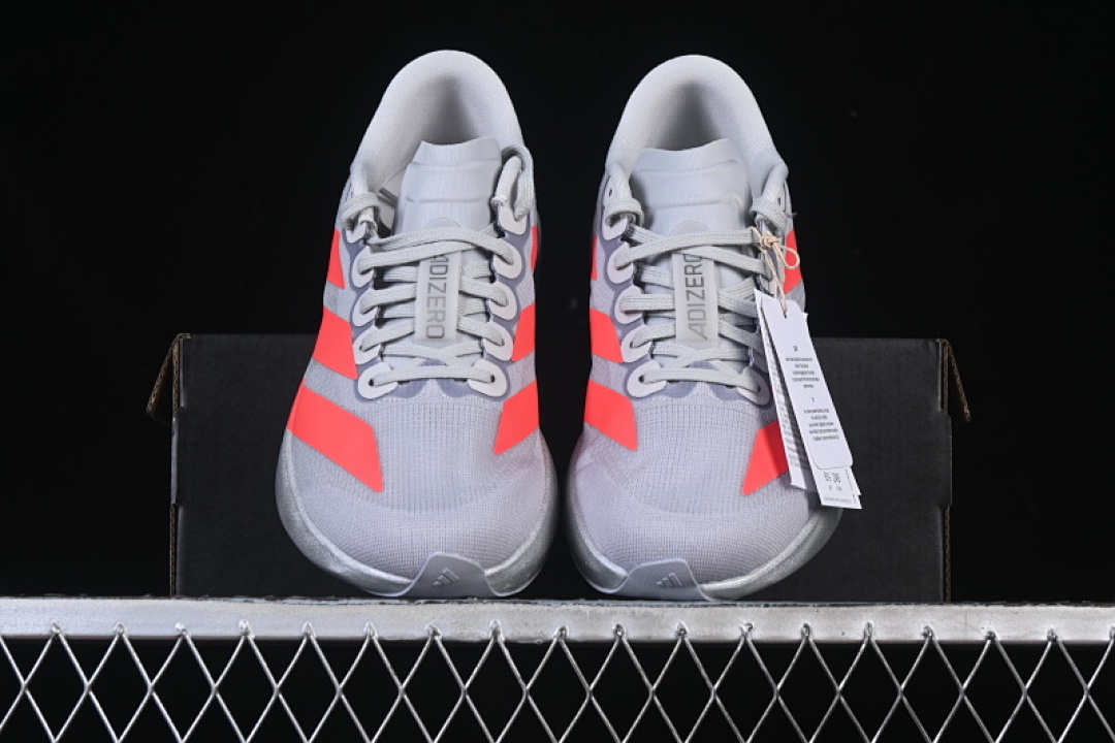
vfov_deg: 18.2
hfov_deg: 27.0
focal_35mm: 75
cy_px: 372
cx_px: 558
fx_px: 2323
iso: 160
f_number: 8
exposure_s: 1/60
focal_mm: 50
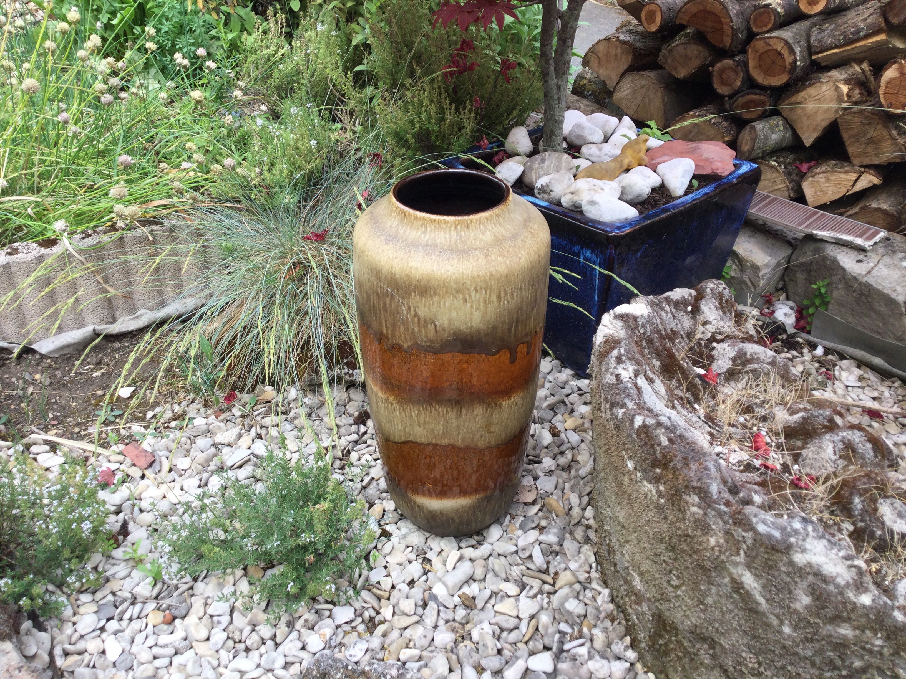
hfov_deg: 58.4
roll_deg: +0.9
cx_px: 453
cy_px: 340
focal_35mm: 31
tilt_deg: -33.8
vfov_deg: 45.4
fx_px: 811
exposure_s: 1/241
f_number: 2.4
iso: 25
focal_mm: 3.3
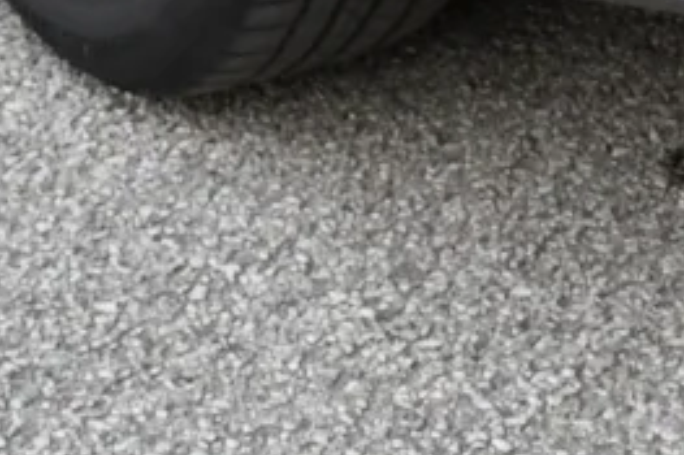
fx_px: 4576
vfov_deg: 5.4
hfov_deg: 8.5
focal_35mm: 241
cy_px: -920
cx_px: 739
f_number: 3.5
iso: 800
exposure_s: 1/320
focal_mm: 22
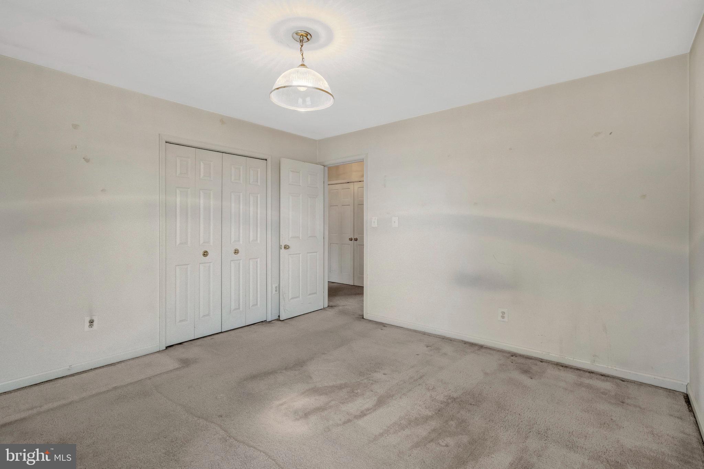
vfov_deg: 73.7
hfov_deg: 96.7
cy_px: 234
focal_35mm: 16
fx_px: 313
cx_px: 352
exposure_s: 1/25
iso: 1250
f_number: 8
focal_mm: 16
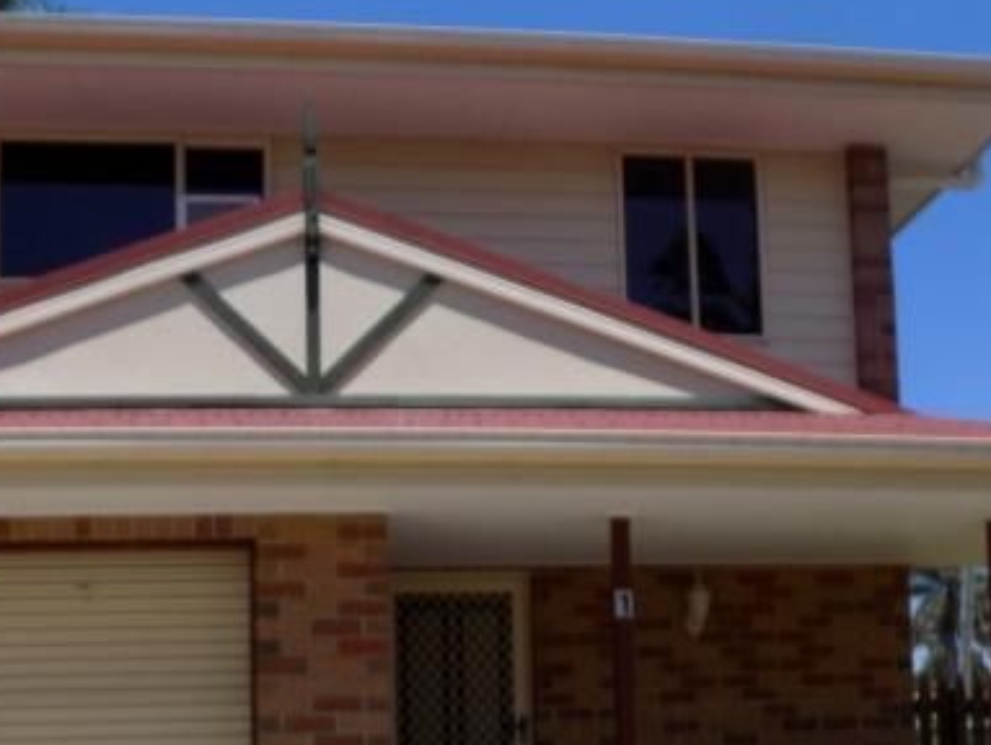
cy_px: 657
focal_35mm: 48
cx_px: 502
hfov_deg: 39.6
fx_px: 1375
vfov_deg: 29.2
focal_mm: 4
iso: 80
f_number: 3.1
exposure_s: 1/1500
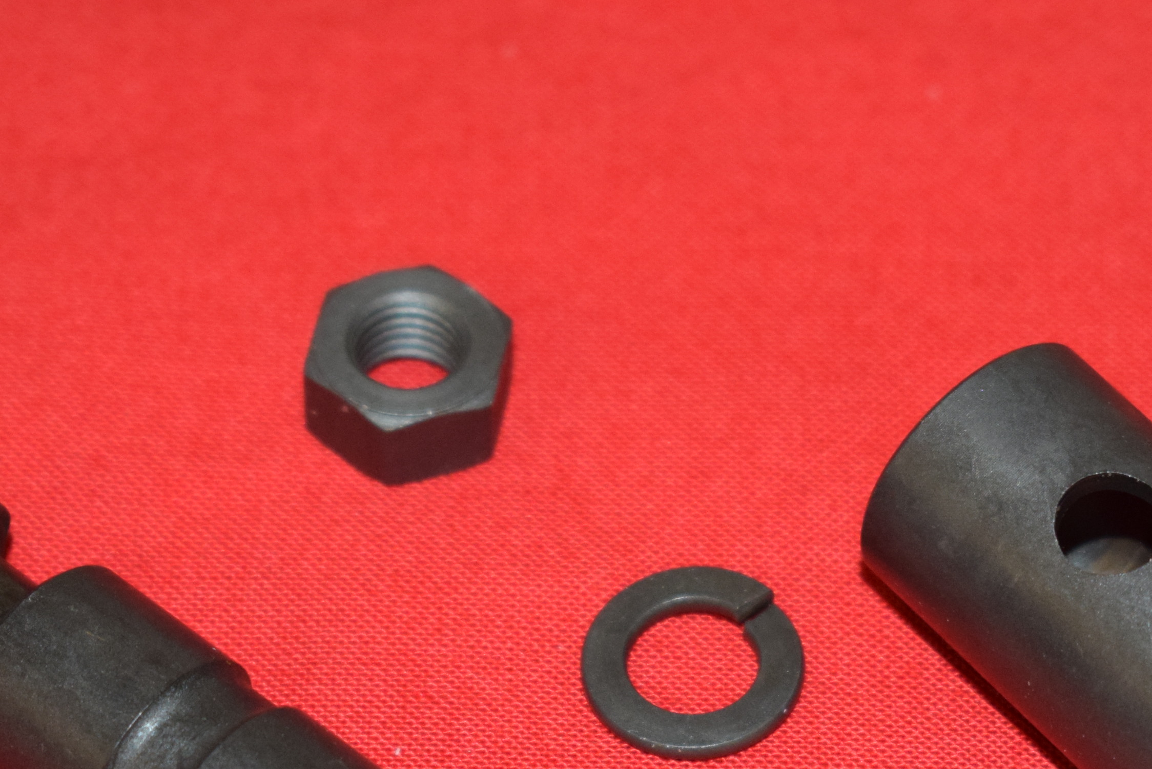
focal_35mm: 150
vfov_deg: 9.1
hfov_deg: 13.7
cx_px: 693
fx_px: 4801
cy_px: 673
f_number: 5.6
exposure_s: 1/125
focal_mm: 50
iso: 1250
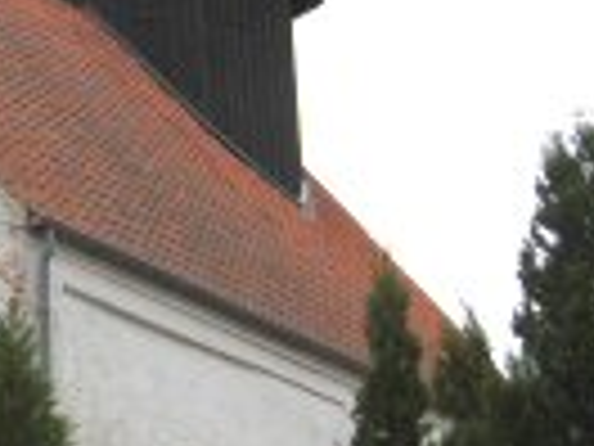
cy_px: 273
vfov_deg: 12.8
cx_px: -115
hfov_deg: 16.3
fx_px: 1991
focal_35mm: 116
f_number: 4.3
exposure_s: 1/148
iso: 50
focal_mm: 7.5
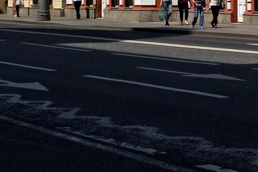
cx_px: 255
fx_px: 1311
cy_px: -55
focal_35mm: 183
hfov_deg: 11.1
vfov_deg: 7.4
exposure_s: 1/250
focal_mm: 28
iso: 100
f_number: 11
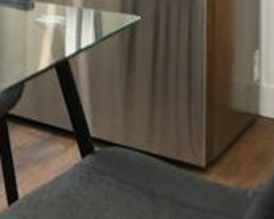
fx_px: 689
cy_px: -173
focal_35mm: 85
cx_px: -200
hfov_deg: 18.3
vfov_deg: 15.5
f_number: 4
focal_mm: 10
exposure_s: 1/60
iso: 220
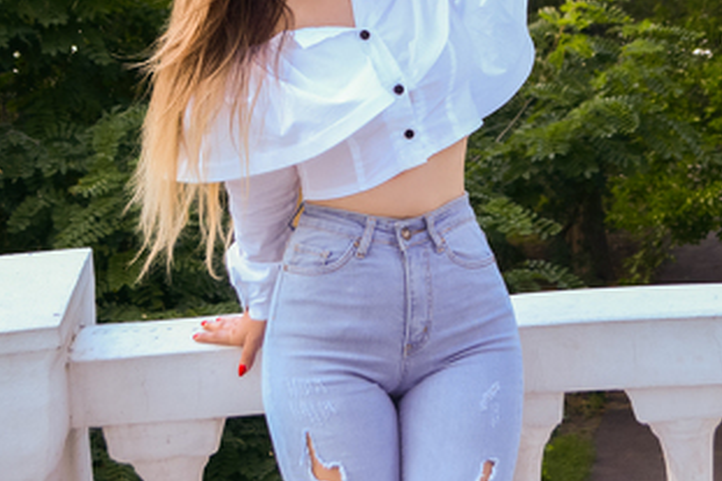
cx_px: 590
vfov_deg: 16.6
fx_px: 1624
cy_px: 23
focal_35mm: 81
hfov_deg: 24.6
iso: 800
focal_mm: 28
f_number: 4.5
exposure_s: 1/500
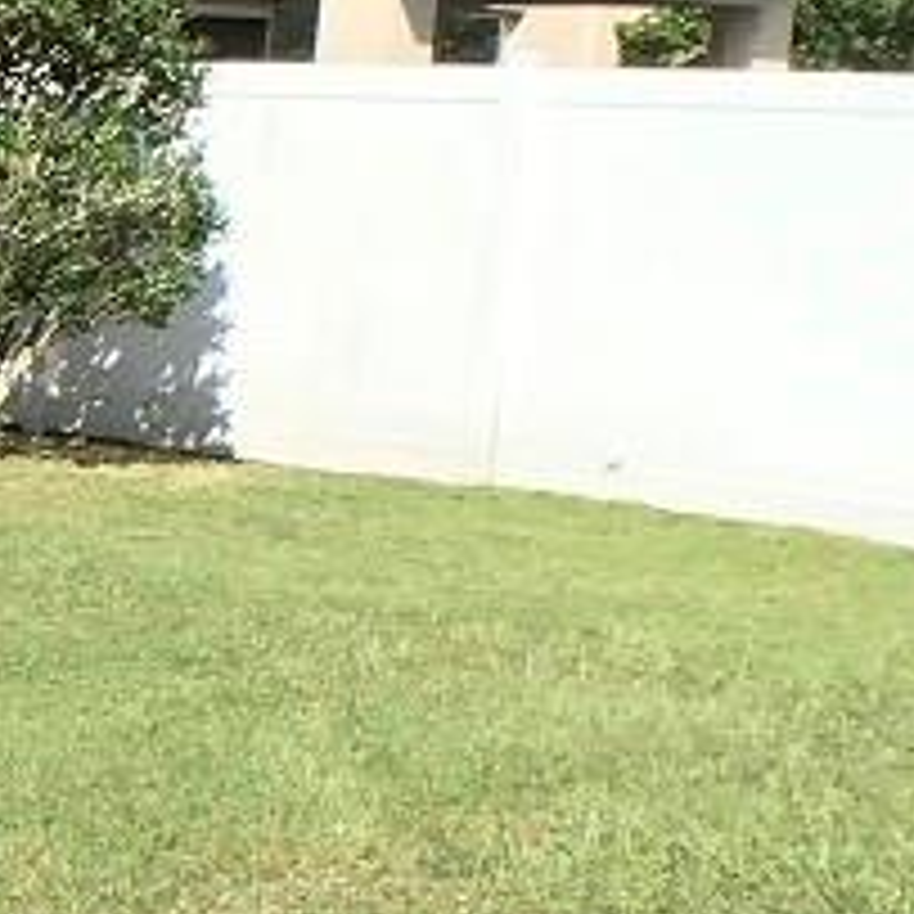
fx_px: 4122
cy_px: 896
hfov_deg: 11.7
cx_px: -725
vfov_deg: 12.5
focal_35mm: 138
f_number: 2.4
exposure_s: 1/1018
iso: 25
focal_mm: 3.3
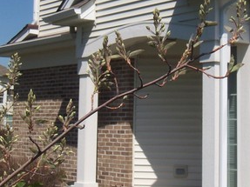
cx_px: 153
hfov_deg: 22.5
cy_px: 46
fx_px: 628
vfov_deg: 16.9
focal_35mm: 87
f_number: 7.1
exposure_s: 1/320
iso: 64
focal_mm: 6.4
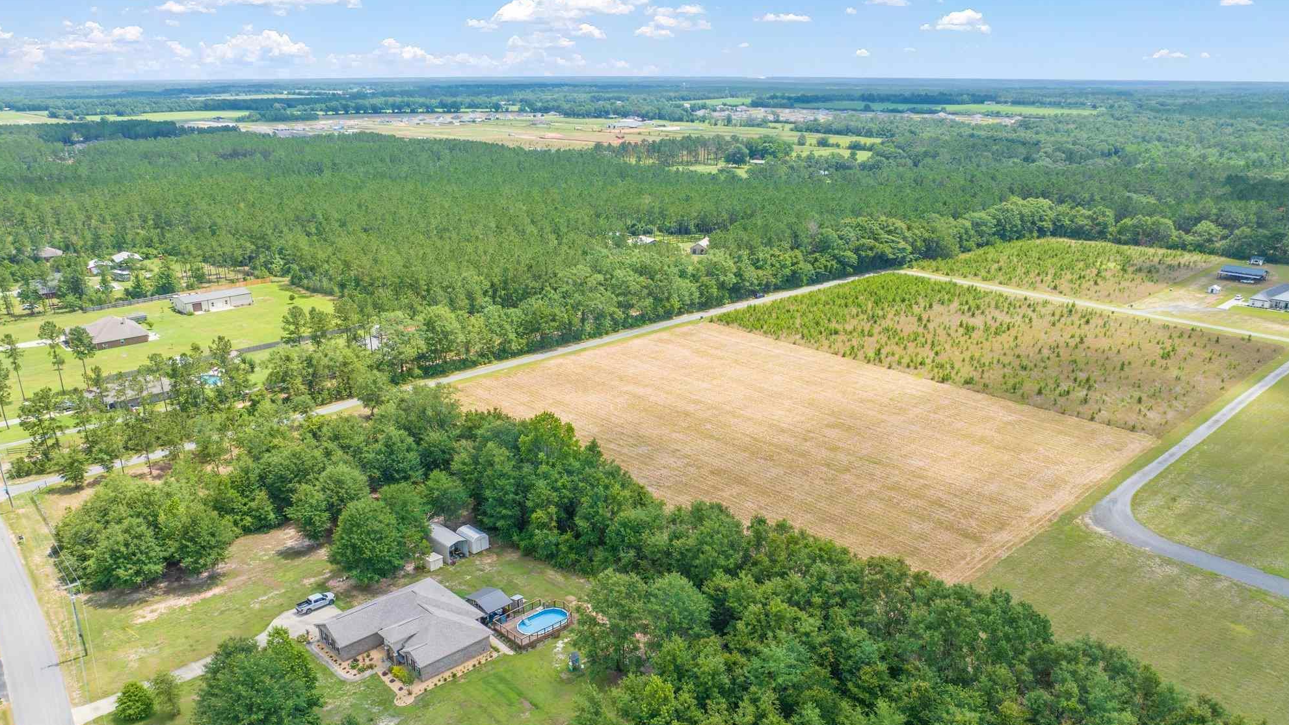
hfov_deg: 69.9
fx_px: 923
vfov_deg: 42.6
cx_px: 648
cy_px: 442
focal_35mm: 27
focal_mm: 12.29
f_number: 2.8
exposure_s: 1/1250
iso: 170
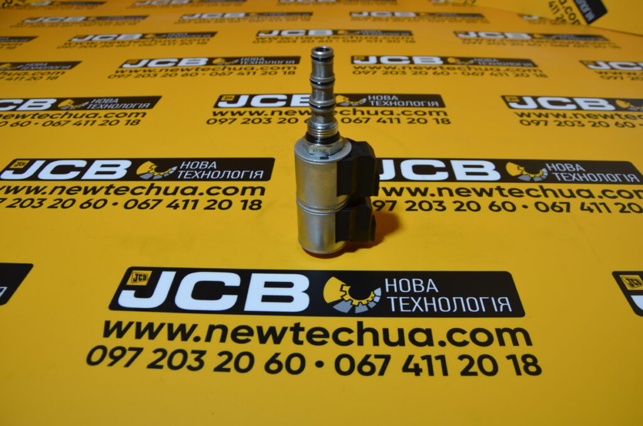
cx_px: 322
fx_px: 481
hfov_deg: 67.5
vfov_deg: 47.7
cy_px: 213
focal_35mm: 27
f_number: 5.6
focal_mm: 18
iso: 280
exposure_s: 1/60
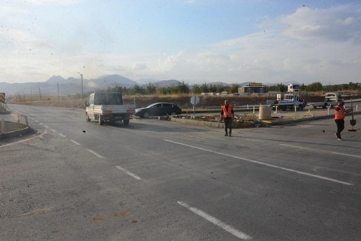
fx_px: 281
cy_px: 120
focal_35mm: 28
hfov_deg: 65.5
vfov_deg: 46.4
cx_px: 180
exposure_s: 1/1600
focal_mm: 28
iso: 5000
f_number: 20
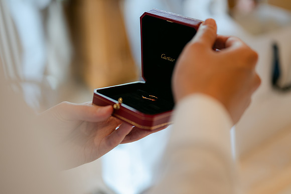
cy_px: 97
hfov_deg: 39.0
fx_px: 411
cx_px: 146
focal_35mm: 51
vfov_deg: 26.6
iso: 64
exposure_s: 1/13
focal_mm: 50
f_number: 1.8
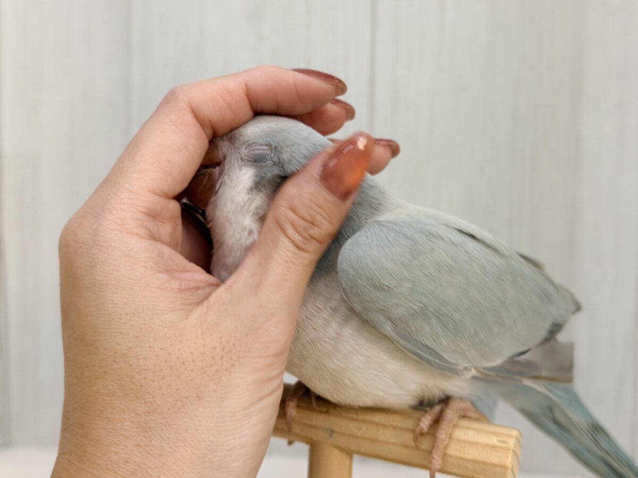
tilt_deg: -2.9
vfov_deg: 30.3
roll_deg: +0.0
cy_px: 239
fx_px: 885
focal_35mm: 48
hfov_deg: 39.7
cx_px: 319
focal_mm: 6.76
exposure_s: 1/50
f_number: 1.78
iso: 160
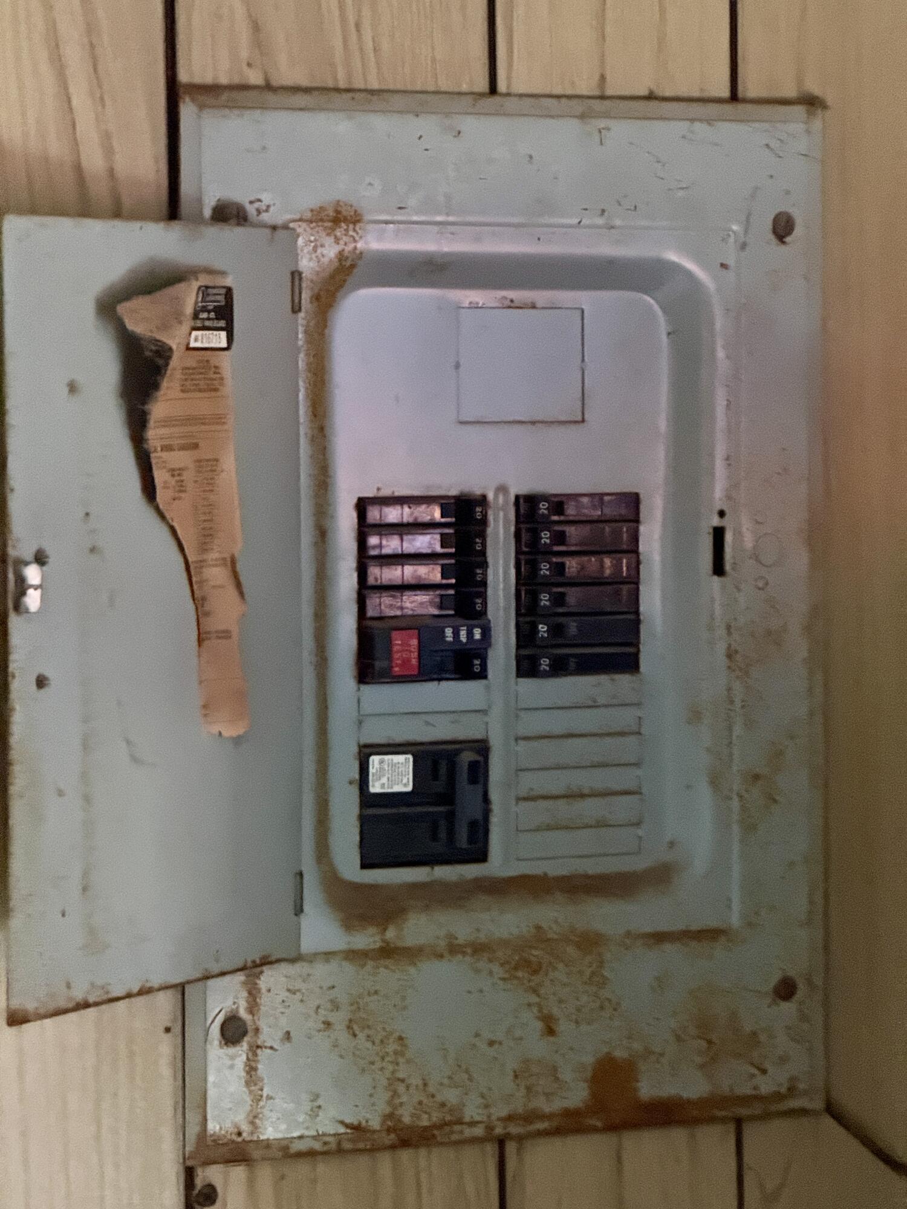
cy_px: 604
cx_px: 454
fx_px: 4192
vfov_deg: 16.4
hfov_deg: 12.3
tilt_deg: -1.8
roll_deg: +0.4
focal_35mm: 120
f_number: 2.8
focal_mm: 15.66
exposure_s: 1/15
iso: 2000
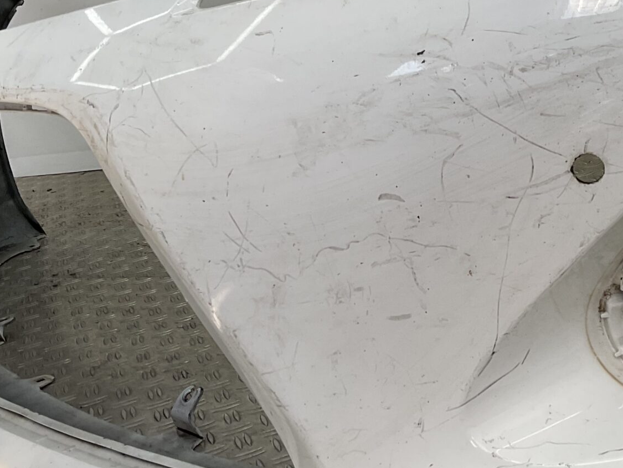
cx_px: 518
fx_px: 1188
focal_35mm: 66
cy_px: 169
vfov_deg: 22.2
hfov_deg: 28.6
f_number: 1.8
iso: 16
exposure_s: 1/284
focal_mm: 3
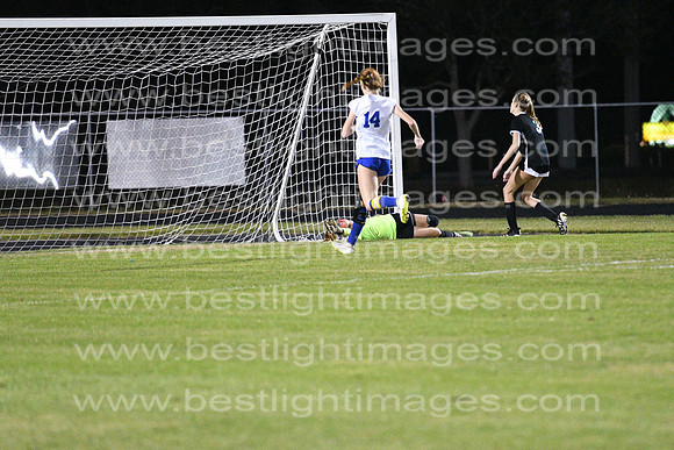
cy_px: 225
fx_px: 5618
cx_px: 337
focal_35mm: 300
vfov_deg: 4.6
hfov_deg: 6.9
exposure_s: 1/800
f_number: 2.8
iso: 10000
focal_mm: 200
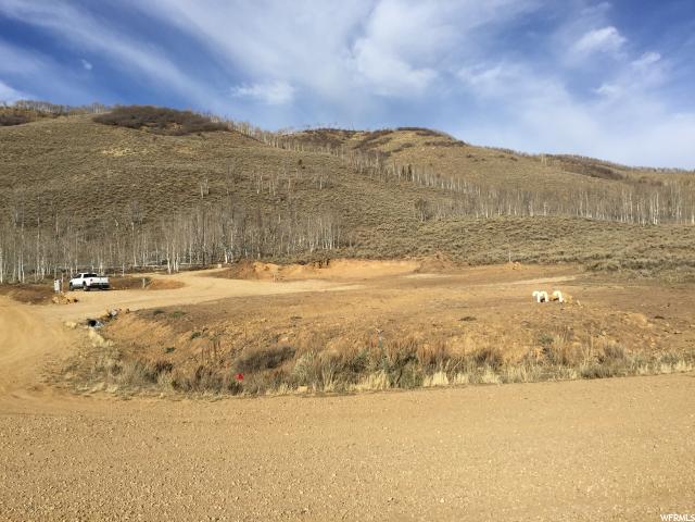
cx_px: 348
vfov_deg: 48.2
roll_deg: +2.0
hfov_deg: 61.7
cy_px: 261
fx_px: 582
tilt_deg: +4.0
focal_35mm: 29
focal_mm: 4.15
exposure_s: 1/2639
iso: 32
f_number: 2.2
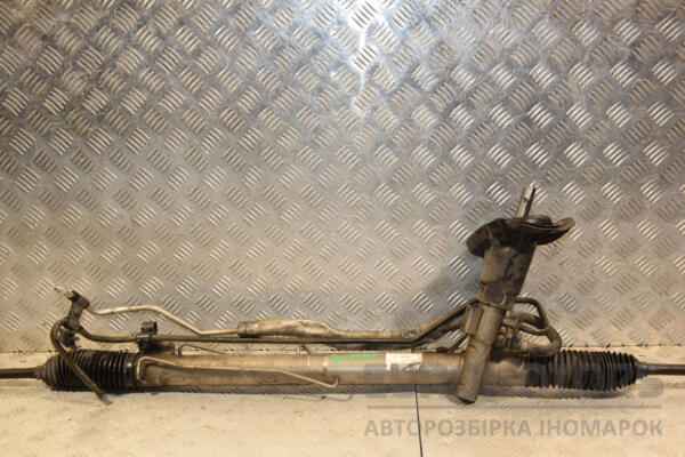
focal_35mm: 45
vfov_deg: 29.9
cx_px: 342
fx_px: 856
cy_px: 228
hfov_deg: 43.6
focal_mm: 30
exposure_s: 1/200
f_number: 5
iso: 800
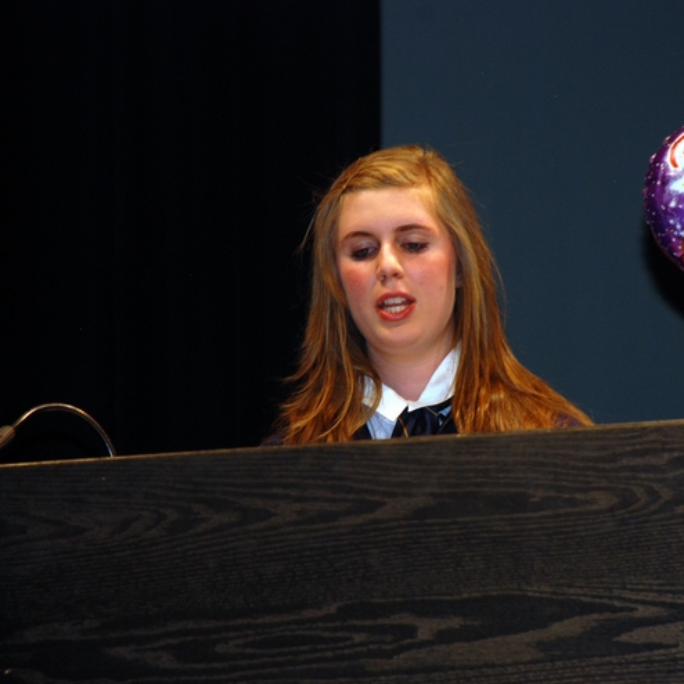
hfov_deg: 6.7
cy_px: 345
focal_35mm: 262
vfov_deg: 6.7
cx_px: 406
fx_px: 5849
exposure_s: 1/60
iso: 250
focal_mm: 135
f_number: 5.6
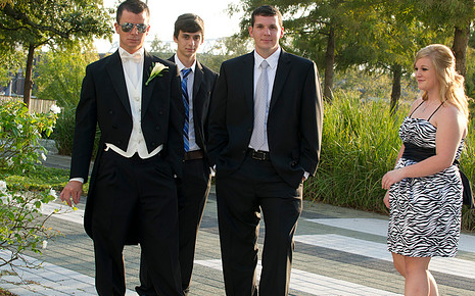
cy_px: 149
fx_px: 1151
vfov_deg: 14.7
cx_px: 237
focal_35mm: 89
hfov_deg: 23.3
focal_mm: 70
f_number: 8
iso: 200
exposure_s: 1/100
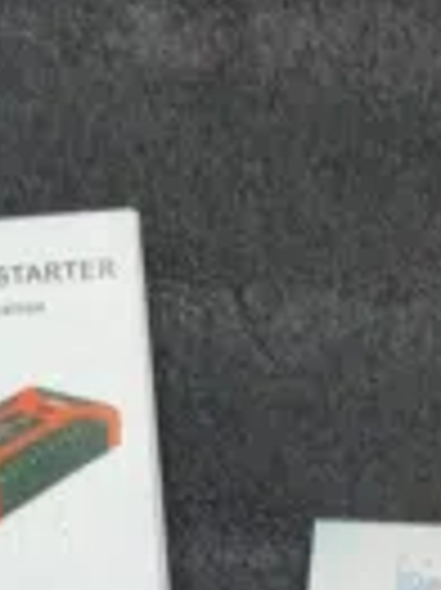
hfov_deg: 14.4
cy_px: 745
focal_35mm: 102
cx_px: 324
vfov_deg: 18.1
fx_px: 1735
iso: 302
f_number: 1.8
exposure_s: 1/25
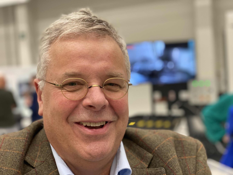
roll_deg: +3.2
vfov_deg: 28.0
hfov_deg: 36.8
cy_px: 88
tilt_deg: -1.9
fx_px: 350
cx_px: 116
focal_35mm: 52
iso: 160
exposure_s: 1/50
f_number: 2
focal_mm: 6
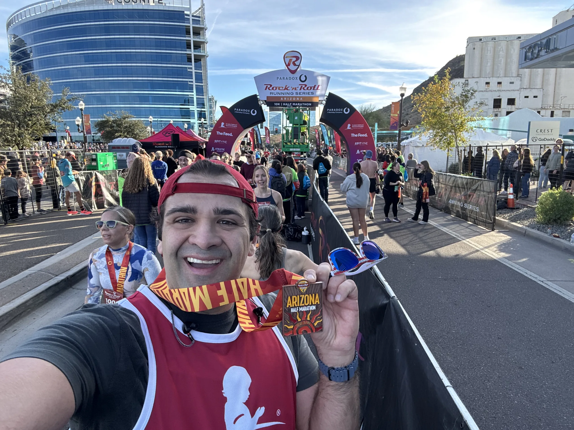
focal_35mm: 23
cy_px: 215
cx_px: 287
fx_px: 381
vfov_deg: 58.9
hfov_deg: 73.9
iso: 25
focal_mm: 2.69
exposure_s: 1/179
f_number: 1.9
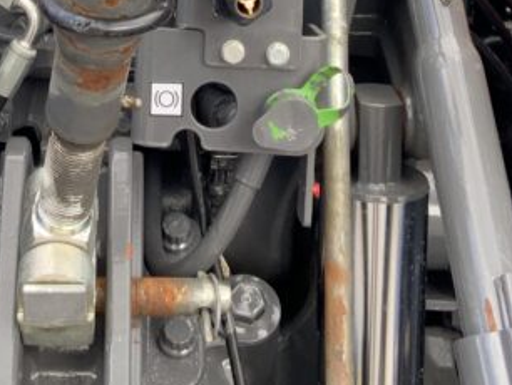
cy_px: -167
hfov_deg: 20.1
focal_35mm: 97
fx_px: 1436
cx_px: 144
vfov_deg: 14.4
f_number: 1.8
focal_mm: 3
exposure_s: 1/122
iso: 32
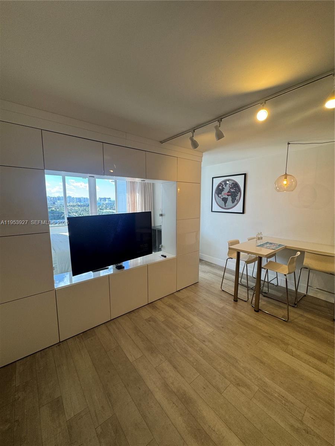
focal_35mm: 14
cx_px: 168
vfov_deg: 102.1
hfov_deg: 85.7
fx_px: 181
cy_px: 223
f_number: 2.2
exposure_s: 1/120
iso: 100
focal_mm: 2.22
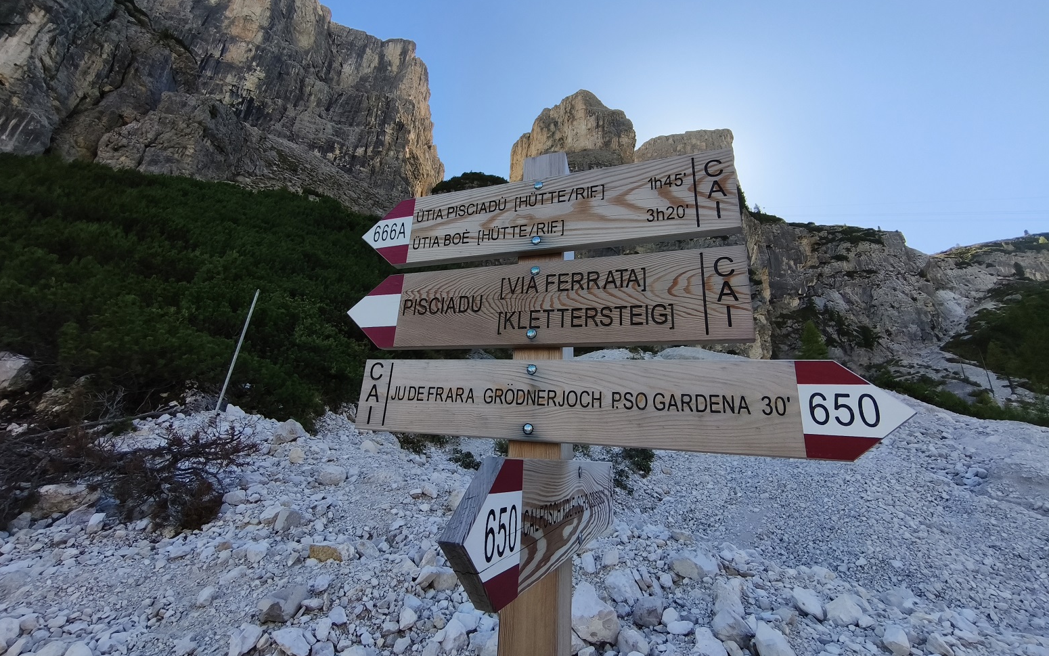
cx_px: 526
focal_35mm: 16
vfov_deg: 71.1
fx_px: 457
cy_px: 301
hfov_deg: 97.8
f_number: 2.2
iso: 50
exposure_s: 1/807
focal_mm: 1.91
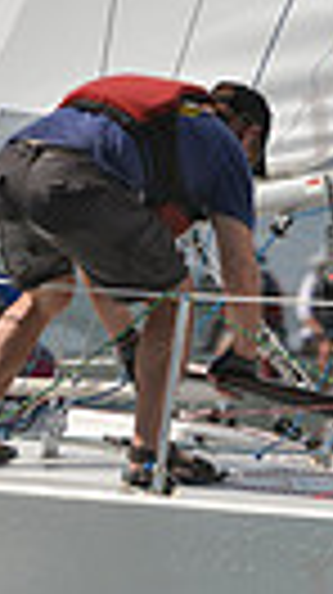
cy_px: 362
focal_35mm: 1010
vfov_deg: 2.1
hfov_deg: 1.2
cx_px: 72
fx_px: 15895
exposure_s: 1/1250
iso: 200
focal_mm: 220
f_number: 8
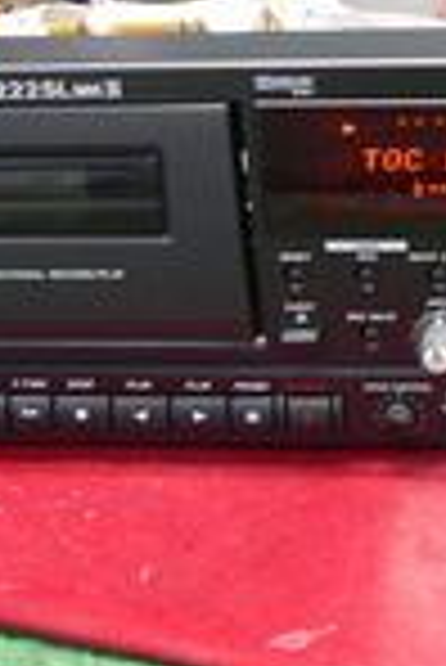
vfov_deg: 21.1
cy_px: 227
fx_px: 1780
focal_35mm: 96
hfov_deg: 13.9
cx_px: 514
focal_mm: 6
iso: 200
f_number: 2.8
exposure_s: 1/5
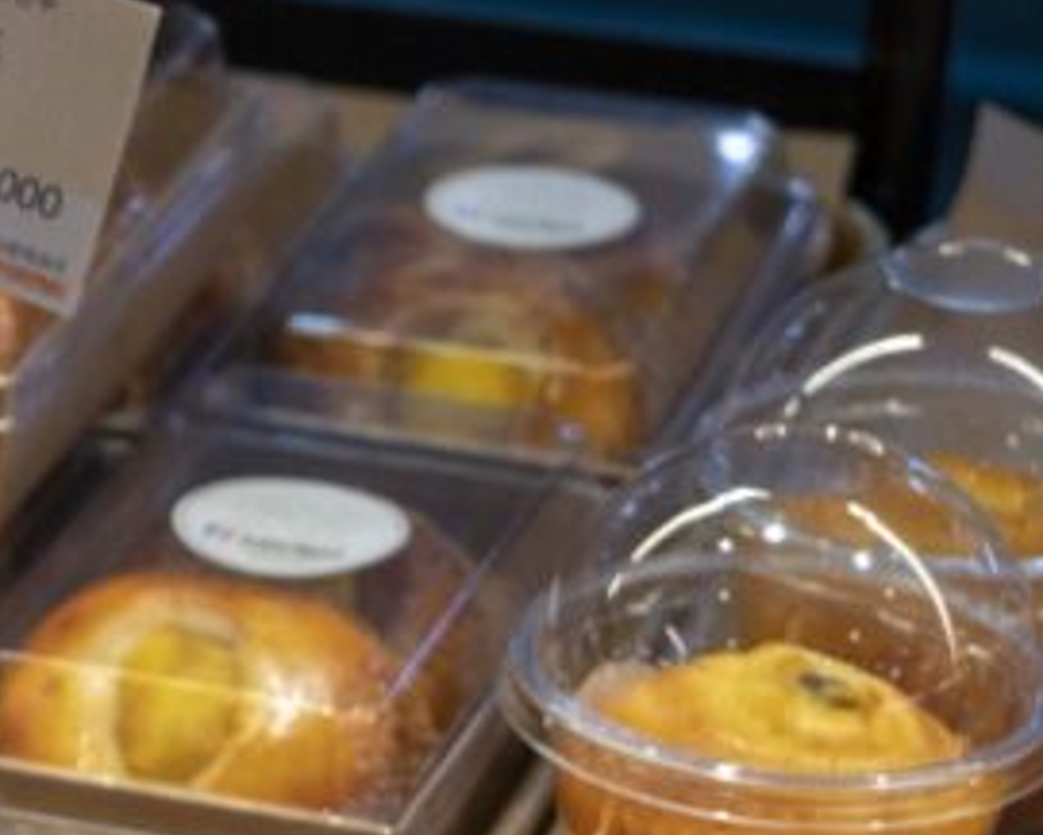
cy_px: 964
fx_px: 6577
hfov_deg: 8.8
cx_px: -631
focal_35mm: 213
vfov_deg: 7.2
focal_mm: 60
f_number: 5.6
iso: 1000
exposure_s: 1/160
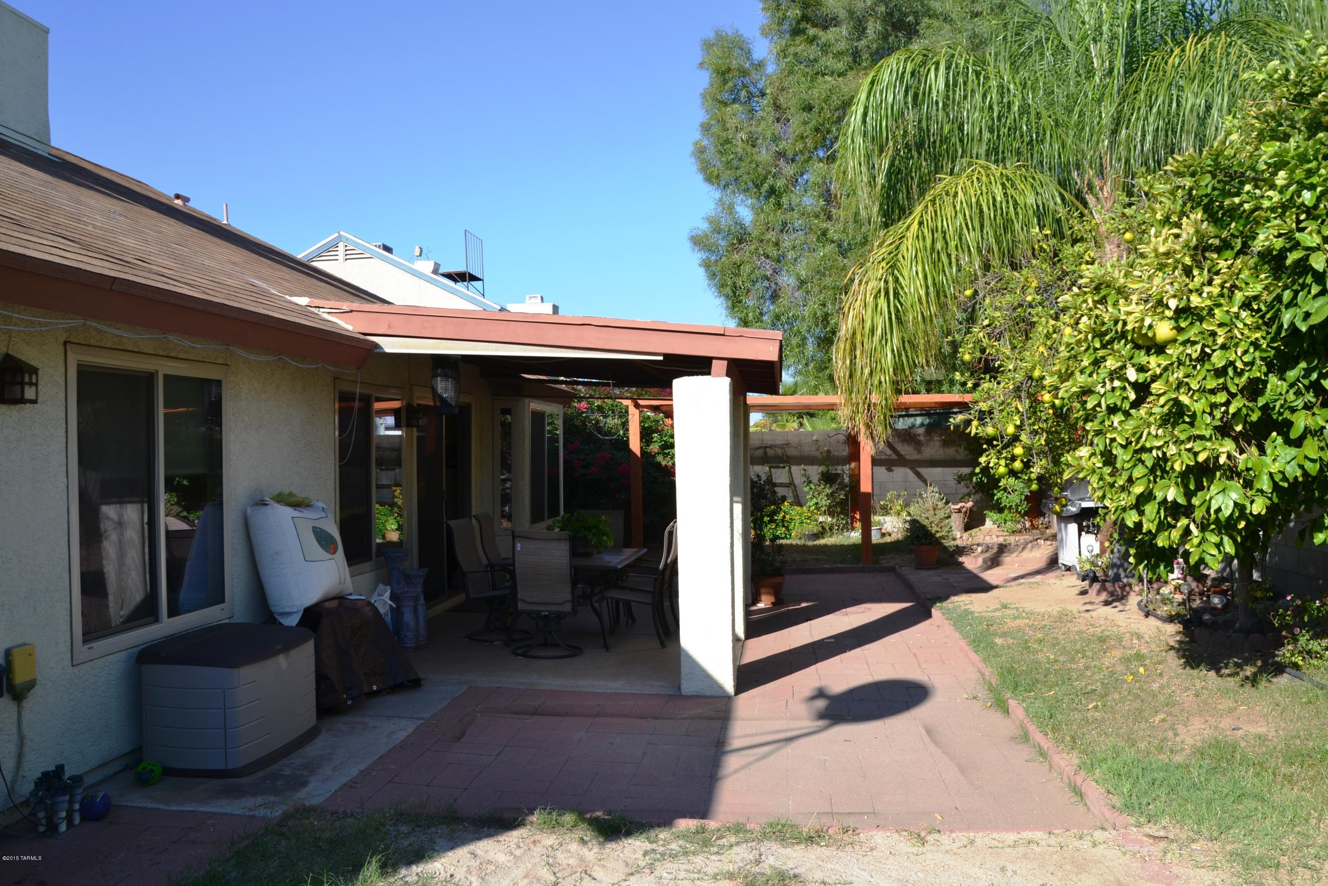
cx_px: 664
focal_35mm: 30
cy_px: 443
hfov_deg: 61.9
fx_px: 1107
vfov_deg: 43.6
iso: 100
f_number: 8
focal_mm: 20
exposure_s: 1/250
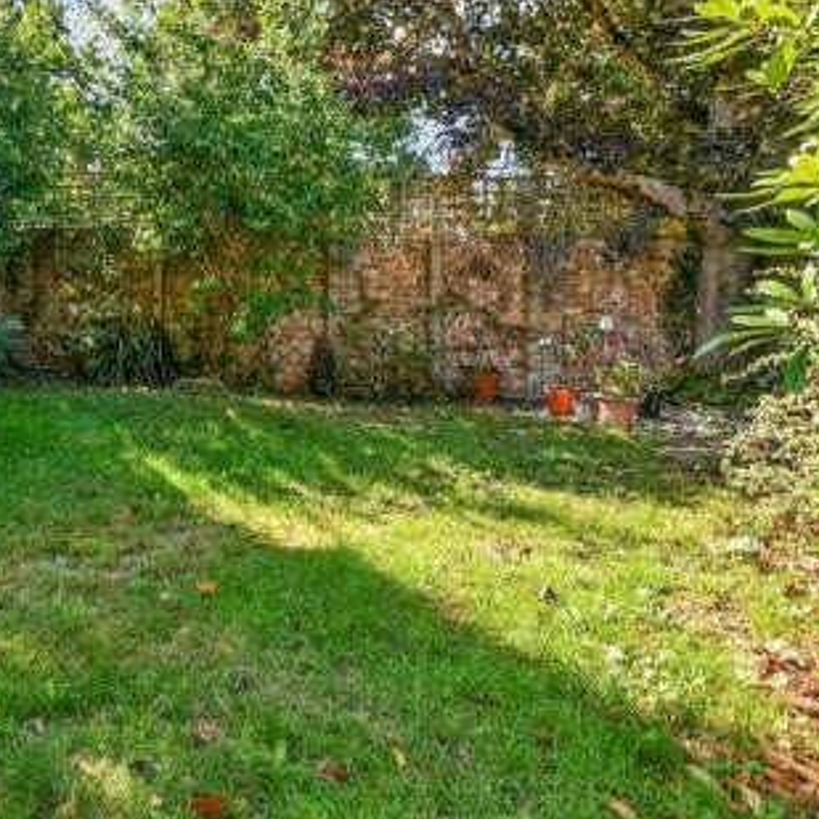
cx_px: 113
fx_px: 723
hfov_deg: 53.2
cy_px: 298
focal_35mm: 27
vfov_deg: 58.2
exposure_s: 1/80
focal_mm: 10
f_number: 8
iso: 160
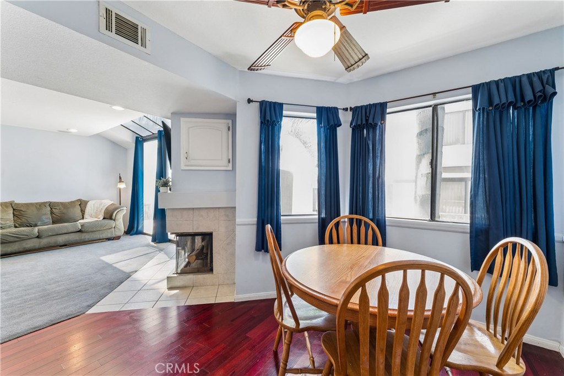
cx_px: 282
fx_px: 219
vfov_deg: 81.2
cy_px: 188
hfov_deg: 104.3
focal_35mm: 14
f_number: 13
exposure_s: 2.5
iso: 100
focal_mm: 14
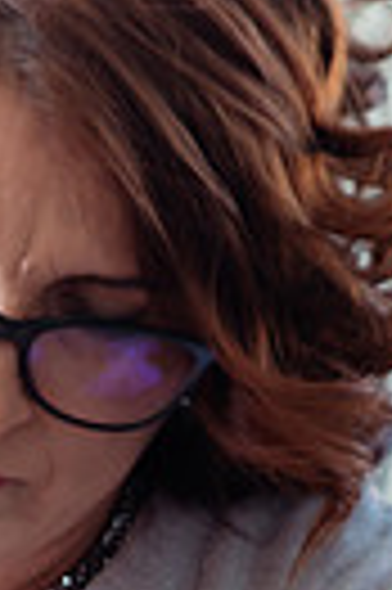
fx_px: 5912
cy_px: 743
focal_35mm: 361
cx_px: 83
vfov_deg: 5.7
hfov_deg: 3.8
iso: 640
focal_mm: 70
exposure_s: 1/250
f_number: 3.2
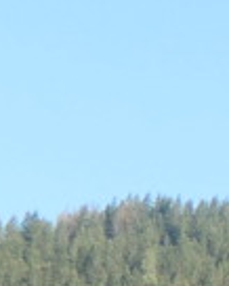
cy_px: 589
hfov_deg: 5.1
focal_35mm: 248
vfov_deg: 7.5
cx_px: 1116
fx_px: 2099
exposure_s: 1/640
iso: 200
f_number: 3.3
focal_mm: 8.8
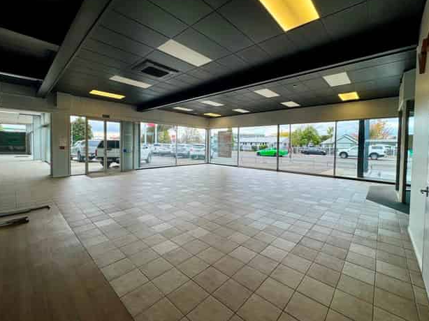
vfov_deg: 81.6
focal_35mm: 15
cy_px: 151
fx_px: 186
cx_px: 227
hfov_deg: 98.1
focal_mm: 2.22
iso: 40
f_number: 2.2
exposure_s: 1/196
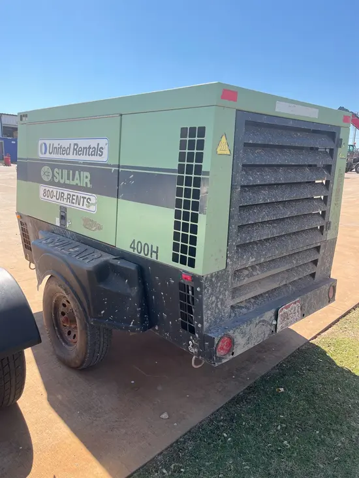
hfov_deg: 53.1
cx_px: 180
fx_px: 359
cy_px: 239
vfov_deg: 67.3
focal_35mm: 26
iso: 50
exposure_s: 1/1992
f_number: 1.6
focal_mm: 5.1
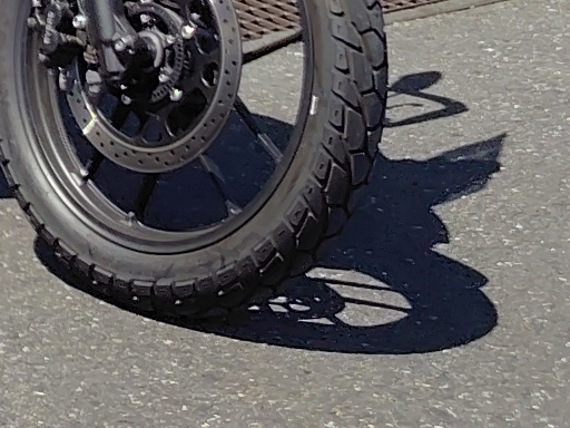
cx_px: -645
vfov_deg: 7.0
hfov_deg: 9.8
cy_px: -1000
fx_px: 3030
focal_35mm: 184
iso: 50
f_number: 1.9
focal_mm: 5.6
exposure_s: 1/1854
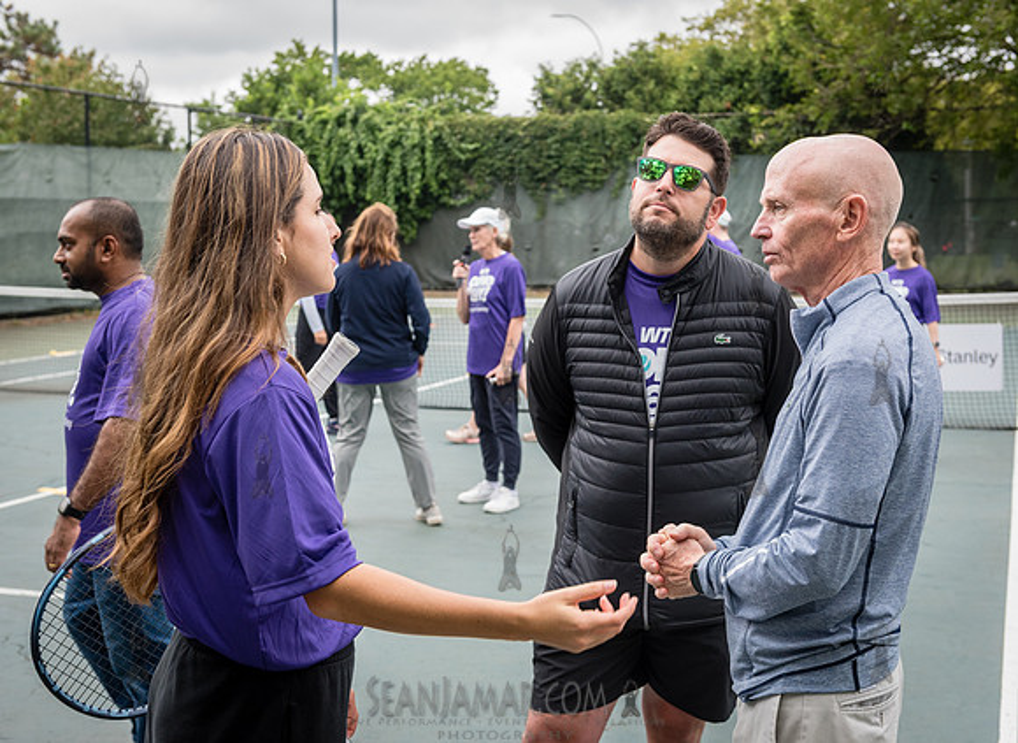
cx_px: 533
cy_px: 372
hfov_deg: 37.9
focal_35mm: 51
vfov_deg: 28.1
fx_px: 1483
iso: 1000
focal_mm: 48
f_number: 5
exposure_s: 1/400
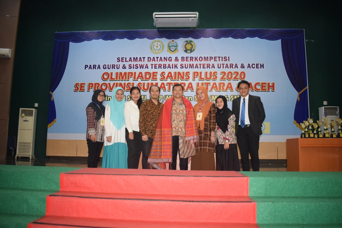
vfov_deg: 47.9
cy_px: 114
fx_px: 256
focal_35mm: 27
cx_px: 171
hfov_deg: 67.4
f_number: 3.5
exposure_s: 1/60
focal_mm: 18
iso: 1800
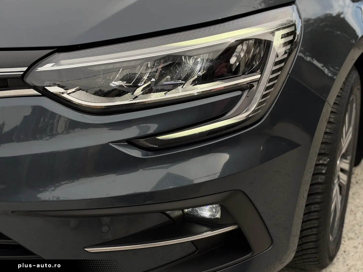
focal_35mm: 48
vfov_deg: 30.3
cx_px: 182
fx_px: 503
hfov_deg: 39.7
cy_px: 136
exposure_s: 1/1949
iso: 100
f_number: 1.8
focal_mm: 6.93
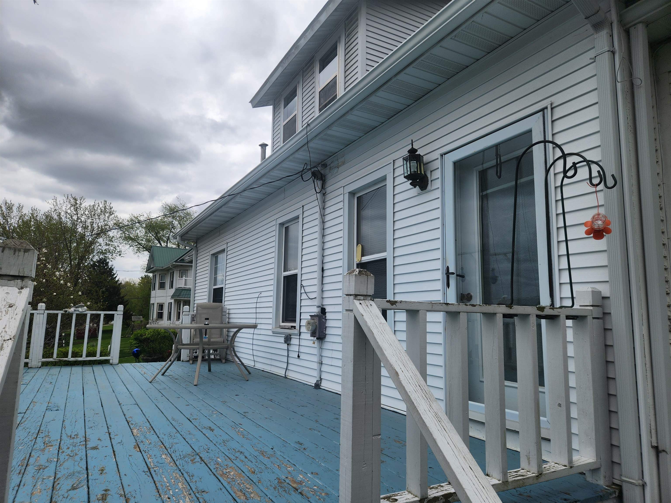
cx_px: 336
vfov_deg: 58.9
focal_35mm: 23
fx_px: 446
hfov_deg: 73.9
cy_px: 252
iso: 20
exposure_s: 1/2921
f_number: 1.8
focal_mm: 5.4
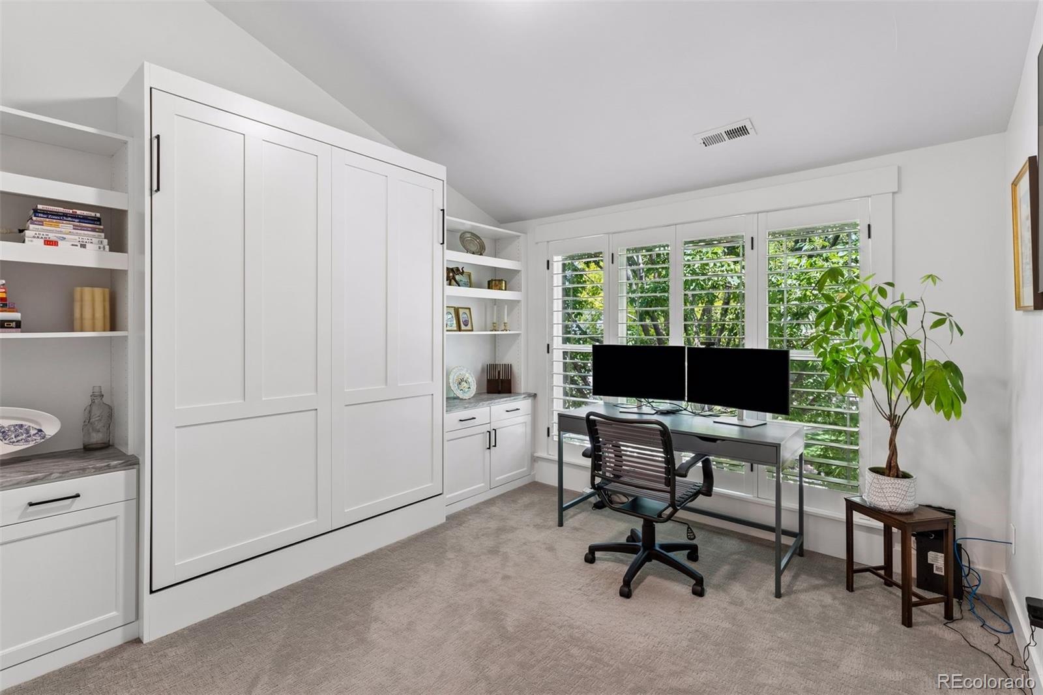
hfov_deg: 93.3
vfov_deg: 70.4
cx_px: 522
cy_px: 348
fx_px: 492
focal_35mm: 17
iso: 400
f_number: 8
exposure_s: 1/15
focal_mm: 17
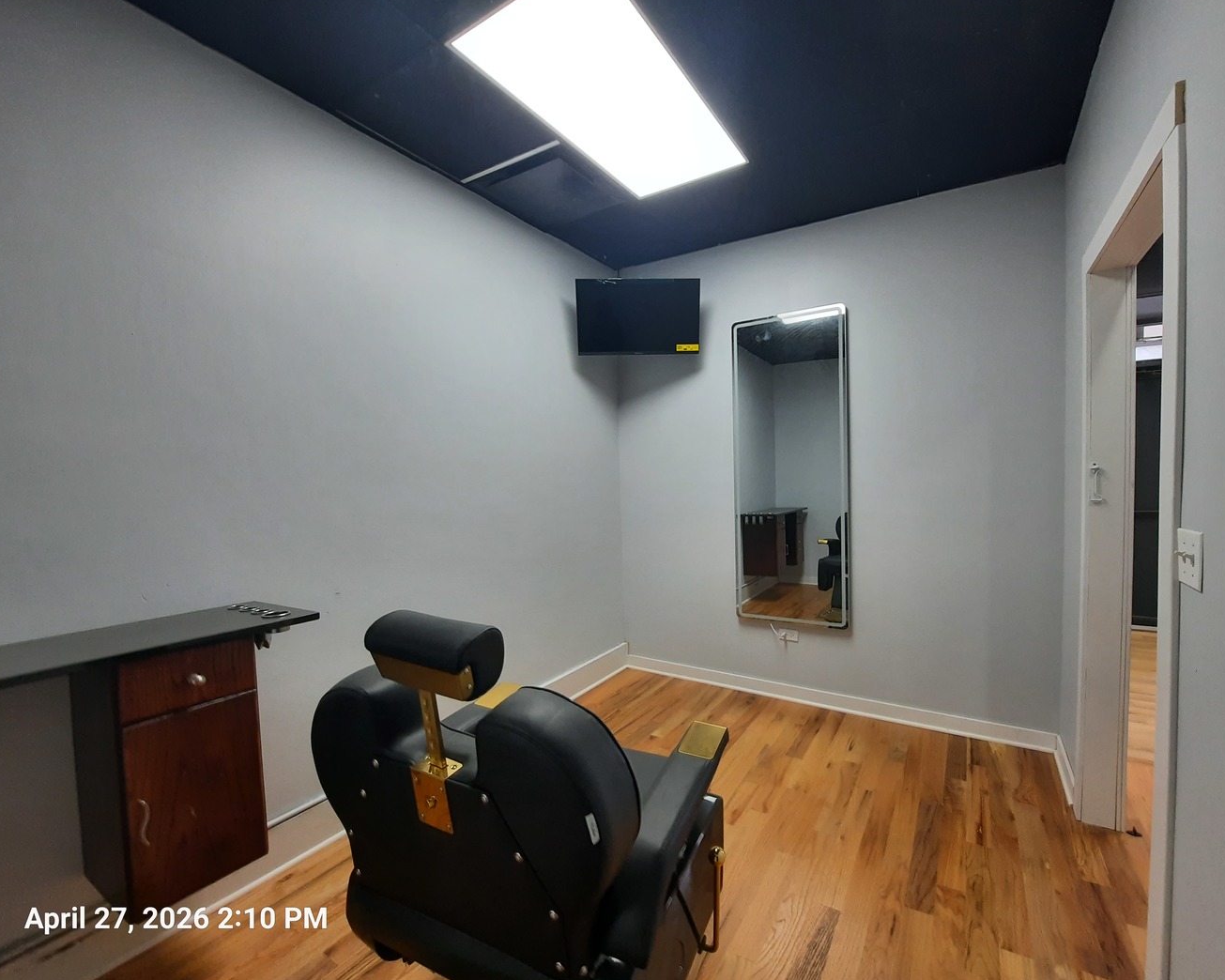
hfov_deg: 100.7
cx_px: 636
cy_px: 498
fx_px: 508
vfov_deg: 88.0
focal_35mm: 14
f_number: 2.2
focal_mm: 1.74
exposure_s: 1/40
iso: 80
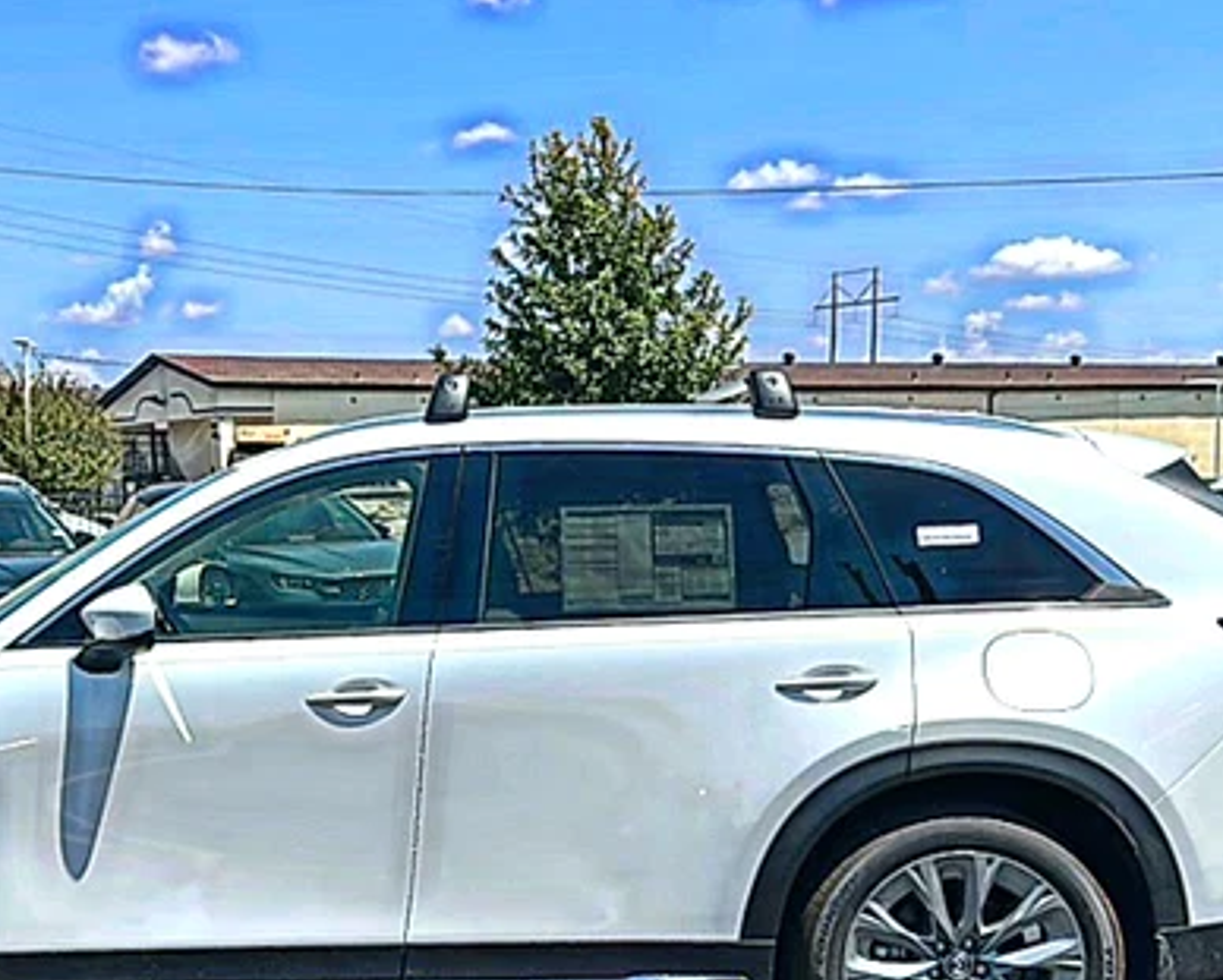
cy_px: 723
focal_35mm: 44
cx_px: 359
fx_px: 1594
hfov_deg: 41.2
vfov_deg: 33.6
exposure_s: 1/6667
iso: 80
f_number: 1.78
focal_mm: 6.86
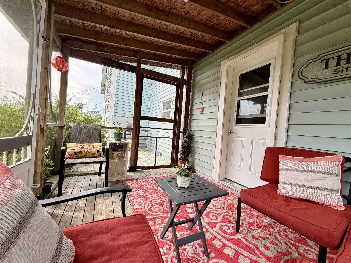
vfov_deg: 85.7
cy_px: 132
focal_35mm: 14
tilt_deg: -1.0
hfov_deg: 102.1
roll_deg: -3.9
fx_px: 142
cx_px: 176
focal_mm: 2.22
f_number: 2.2
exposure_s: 1/157
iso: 40
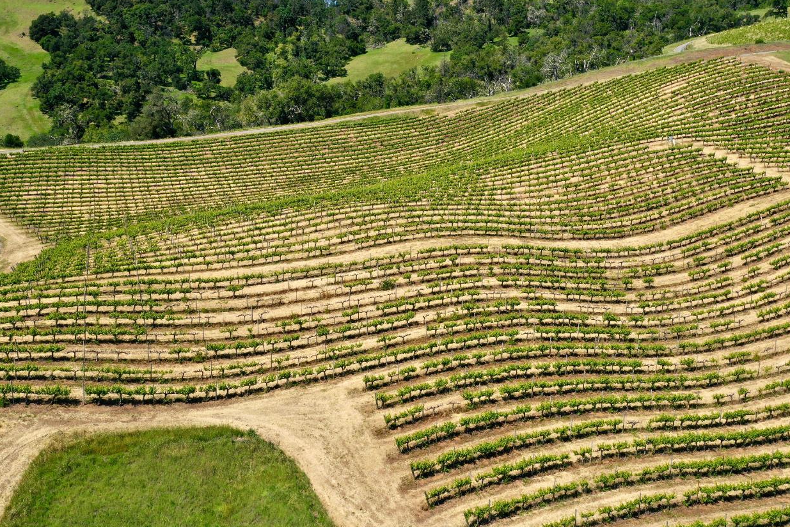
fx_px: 746
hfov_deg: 55.8
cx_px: 385
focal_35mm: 34
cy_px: 212
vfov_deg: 38.8
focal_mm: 10.26
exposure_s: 1/400
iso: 100
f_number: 6.3
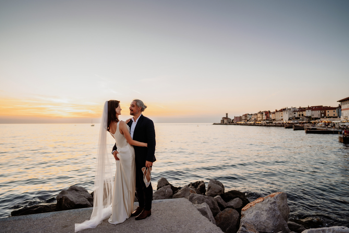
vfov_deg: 53.1
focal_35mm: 24
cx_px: 174
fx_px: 233
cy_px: 116
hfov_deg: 73.7
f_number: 2
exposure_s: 1/125
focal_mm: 24
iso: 100
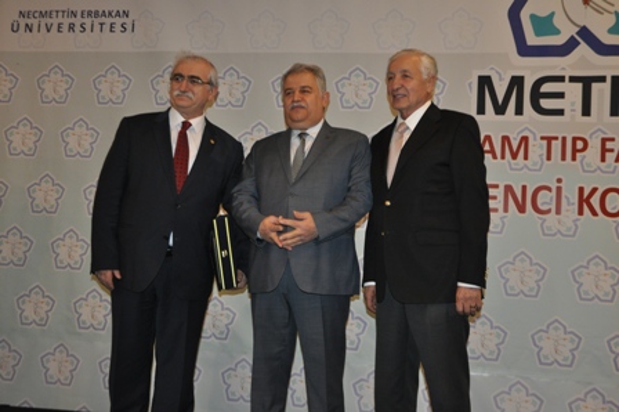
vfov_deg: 28.9
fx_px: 799
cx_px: 310
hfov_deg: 42.4
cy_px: 206
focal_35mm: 46
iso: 800
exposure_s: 1/60
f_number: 4
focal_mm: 31
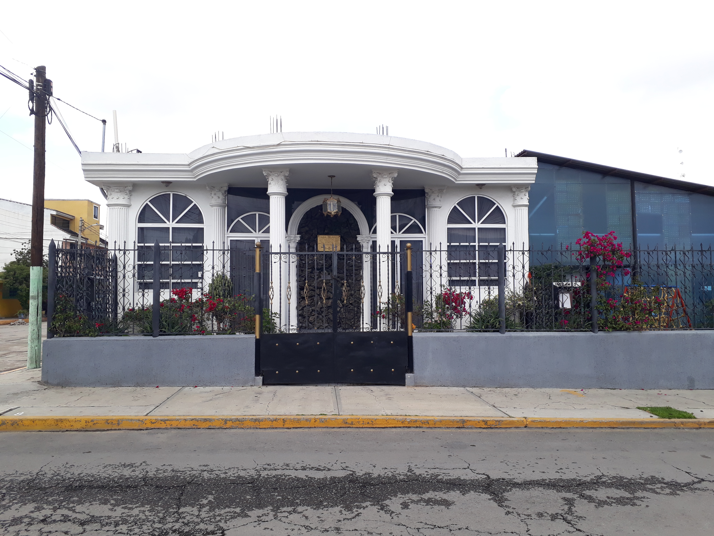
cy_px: 268
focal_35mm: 27
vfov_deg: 51.4
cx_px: 357
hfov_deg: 65.3
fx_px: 557
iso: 40
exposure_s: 1/539
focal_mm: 3.6
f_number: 1.9
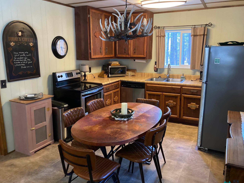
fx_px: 204
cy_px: 93
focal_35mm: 29
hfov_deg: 61.7
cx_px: 122
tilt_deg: -12.5
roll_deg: -0.1
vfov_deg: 48.2
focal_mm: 3.99
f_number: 1.8
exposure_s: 1/30
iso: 500
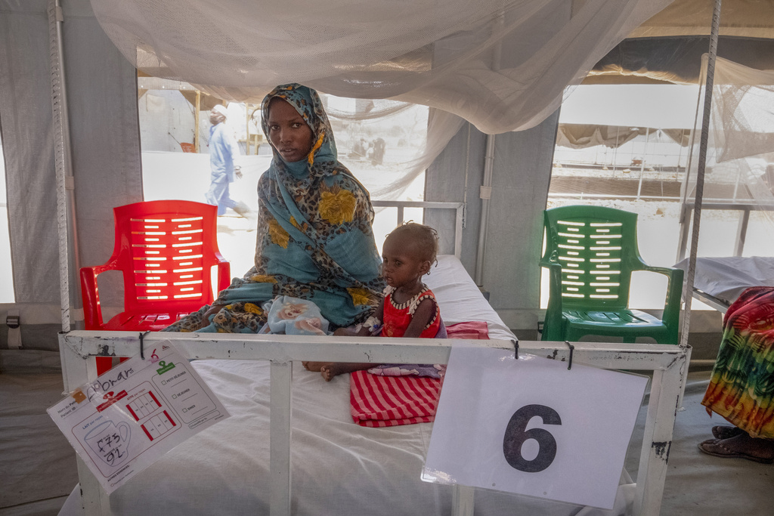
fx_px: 559
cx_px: 387
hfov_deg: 69.4
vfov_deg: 49.6
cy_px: 258
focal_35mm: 26
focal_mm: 17.4
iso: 2500
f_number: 13
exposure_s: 1/60
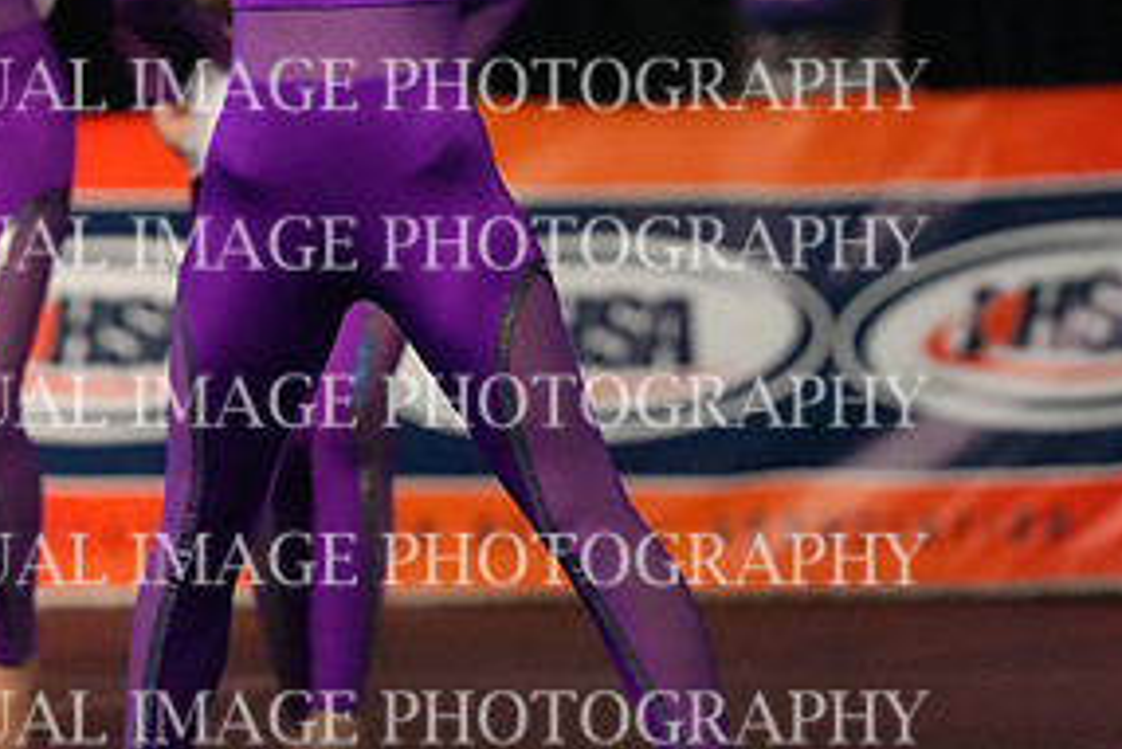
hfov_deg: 3.4
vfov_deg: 2.3
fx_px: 18989
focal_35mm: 609
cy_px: 6
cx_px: 361
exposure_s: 1/1250
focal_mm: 300
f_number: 3.5
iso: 16000
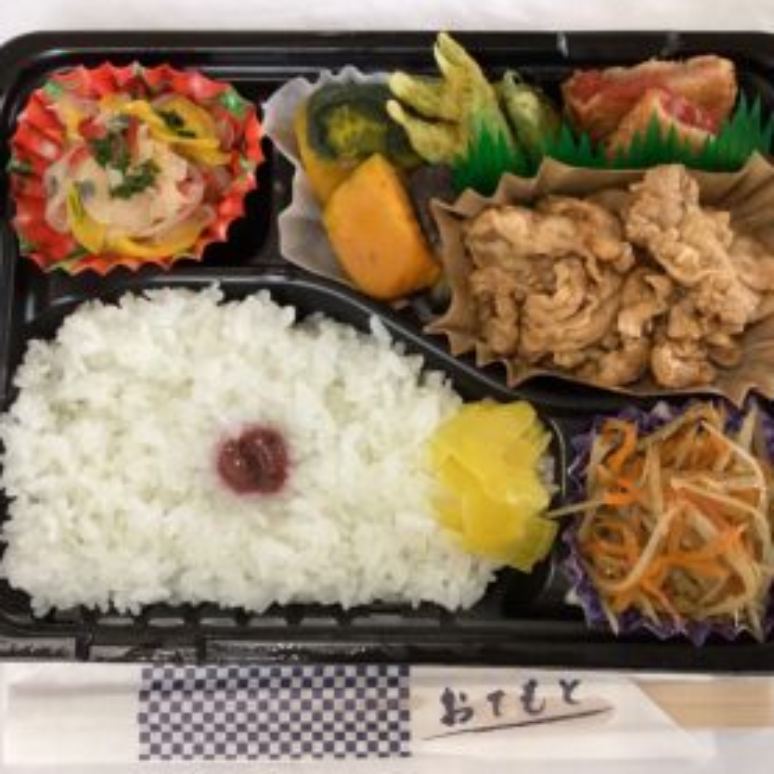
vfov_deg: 44.9
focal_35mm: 37
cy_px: 388
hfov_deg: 44.9
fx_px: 936
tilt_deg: -82.0
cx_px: 405
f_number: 2.4
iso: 250
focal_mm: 3.3
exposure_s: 1/60
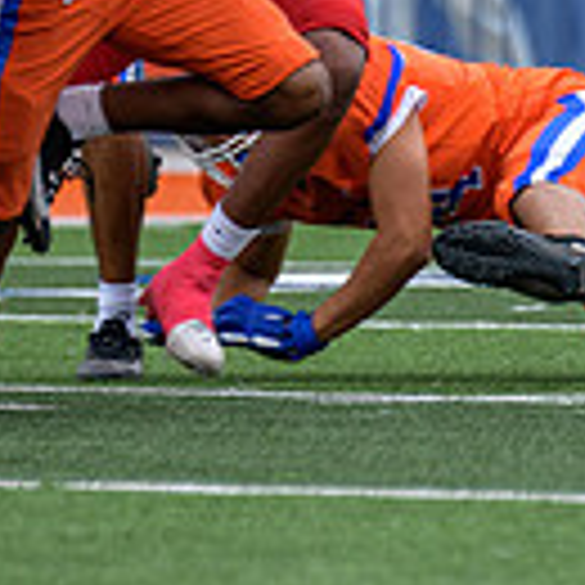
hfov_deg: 1.1
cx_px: 805
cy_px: 6
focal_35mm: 1560
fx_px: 29827
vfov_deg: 1.1
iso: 360
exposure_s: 1/1000
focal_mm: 300
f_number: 3.5
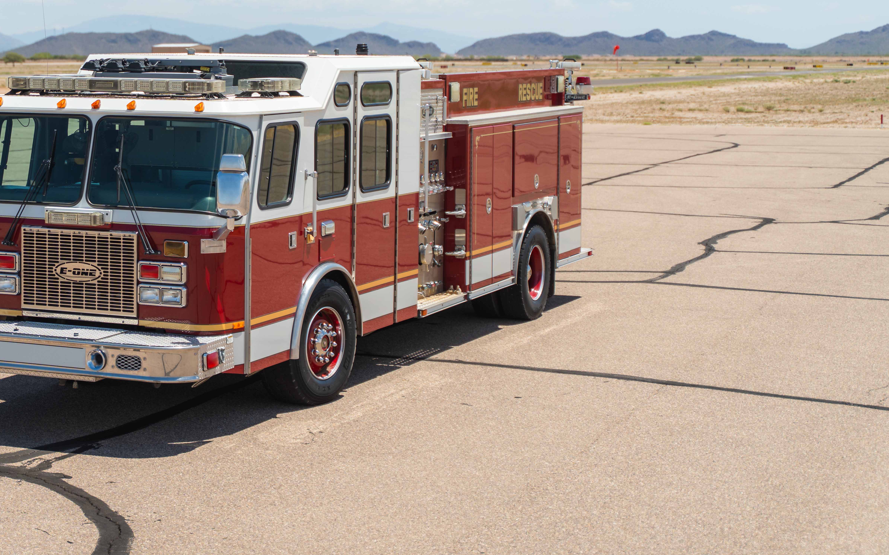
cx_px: 276
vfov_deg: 17.1
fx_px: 1841
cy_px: 197
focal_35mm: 76
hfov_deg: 26.9
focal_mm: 51
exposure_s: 1/800
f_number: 2.8
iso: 100
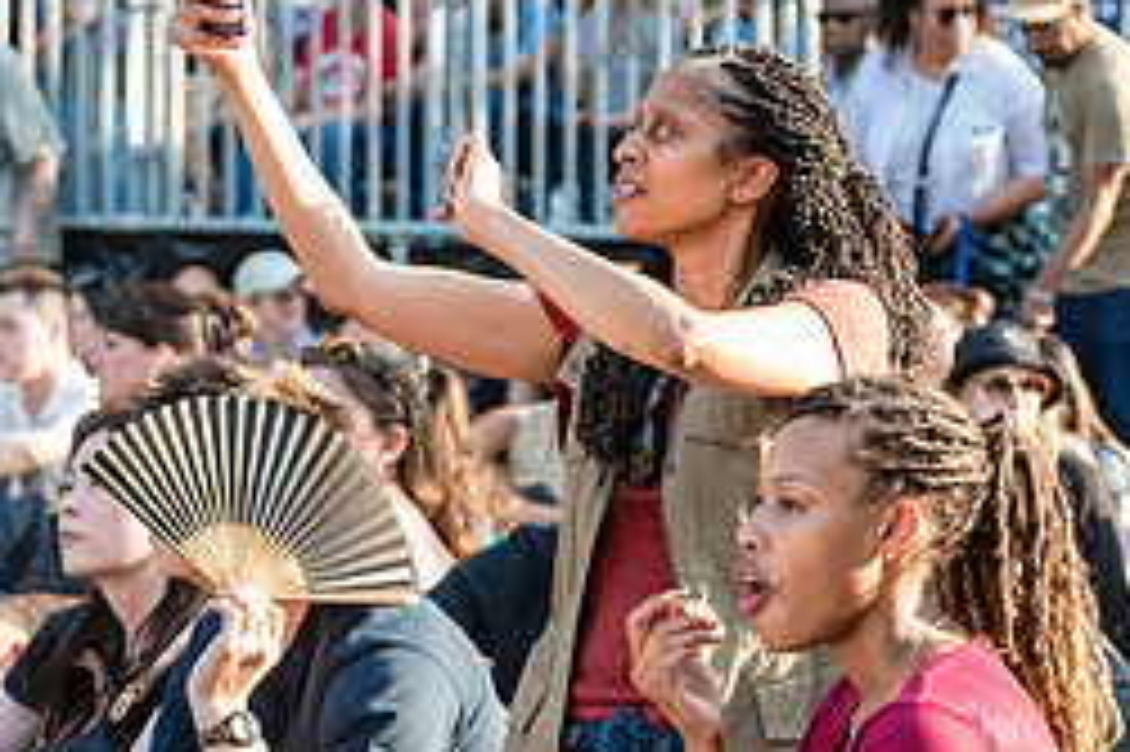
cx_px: 621
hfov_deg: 12.7
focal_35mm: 162
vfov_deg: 8.5
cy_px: 421
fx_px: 5081
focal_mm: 70
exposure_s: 1/640
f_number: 3.5
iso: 800
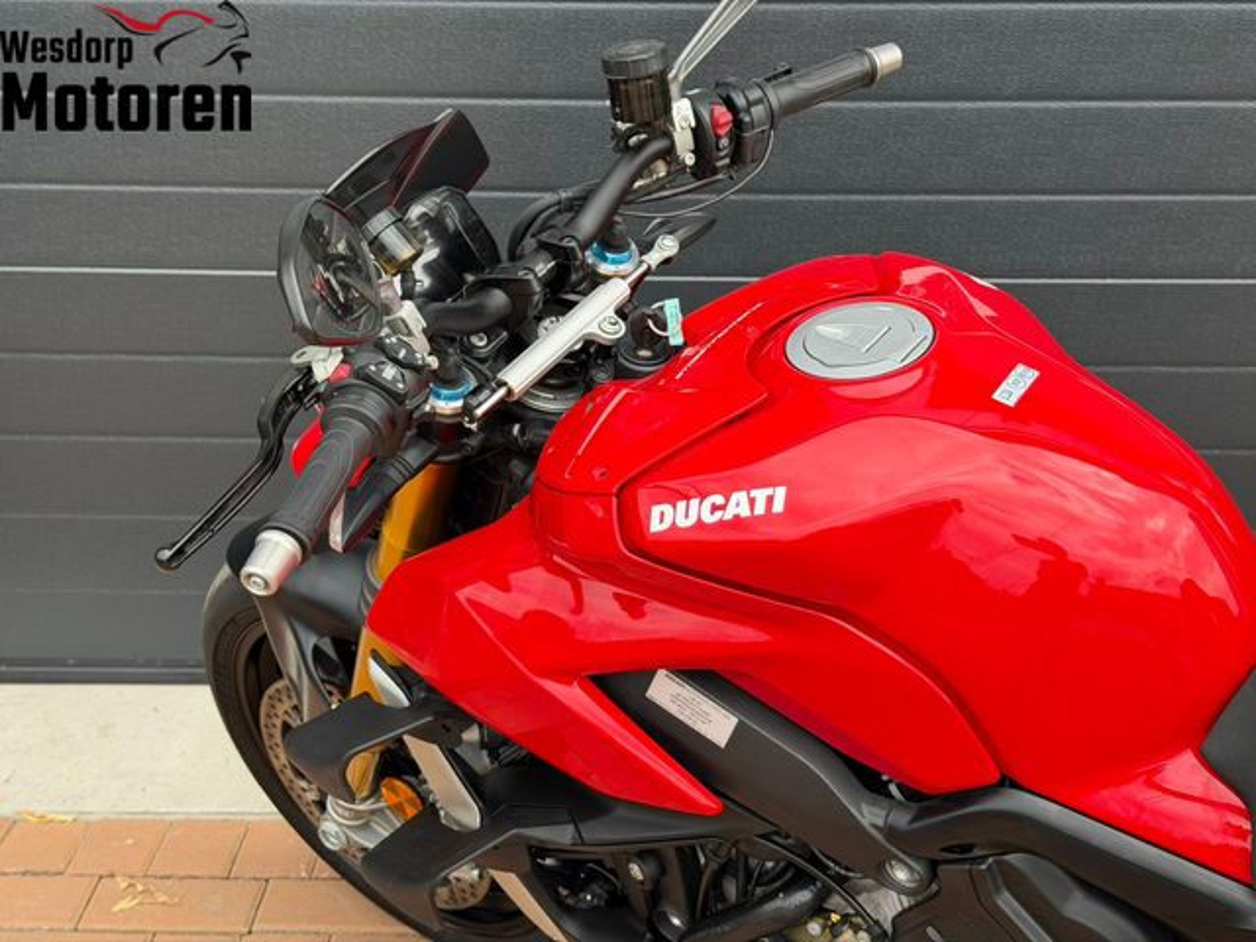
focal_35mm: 48
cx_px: 628
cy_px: 471
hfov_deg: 39.7
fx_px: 1742
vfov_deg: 30.3
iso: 80
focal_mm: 6.76
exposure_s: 1/1100
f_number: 1.78
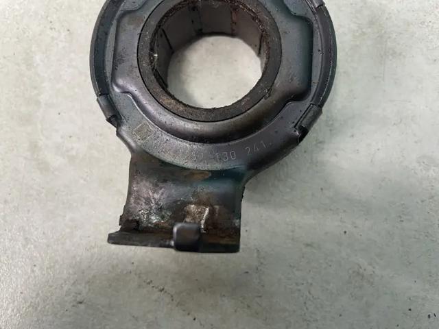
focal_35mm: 26
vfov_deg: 53.1
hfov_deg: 67.3
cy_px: 164
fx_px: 330
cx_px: 220
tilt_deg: -83.0
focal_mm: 4.2
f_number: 1.6
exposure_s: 1/50
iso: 125
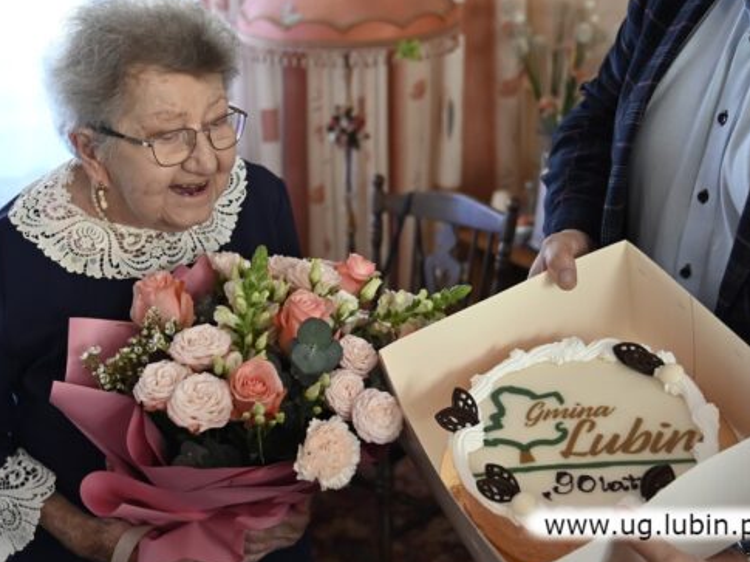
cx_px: 348
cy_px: 269
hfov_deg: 38.2
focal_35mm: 50
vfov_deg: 29.1
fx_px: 1083
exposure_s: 1/125
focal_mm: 28
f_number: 2.8
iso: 2000
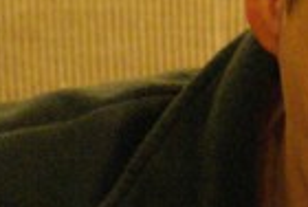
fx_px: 19248
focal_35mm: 2245
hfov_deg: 0.9
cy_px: 108
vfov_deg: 0.6
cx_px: 475
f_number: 5.6
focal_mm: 300
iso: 1600
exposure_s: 1/13
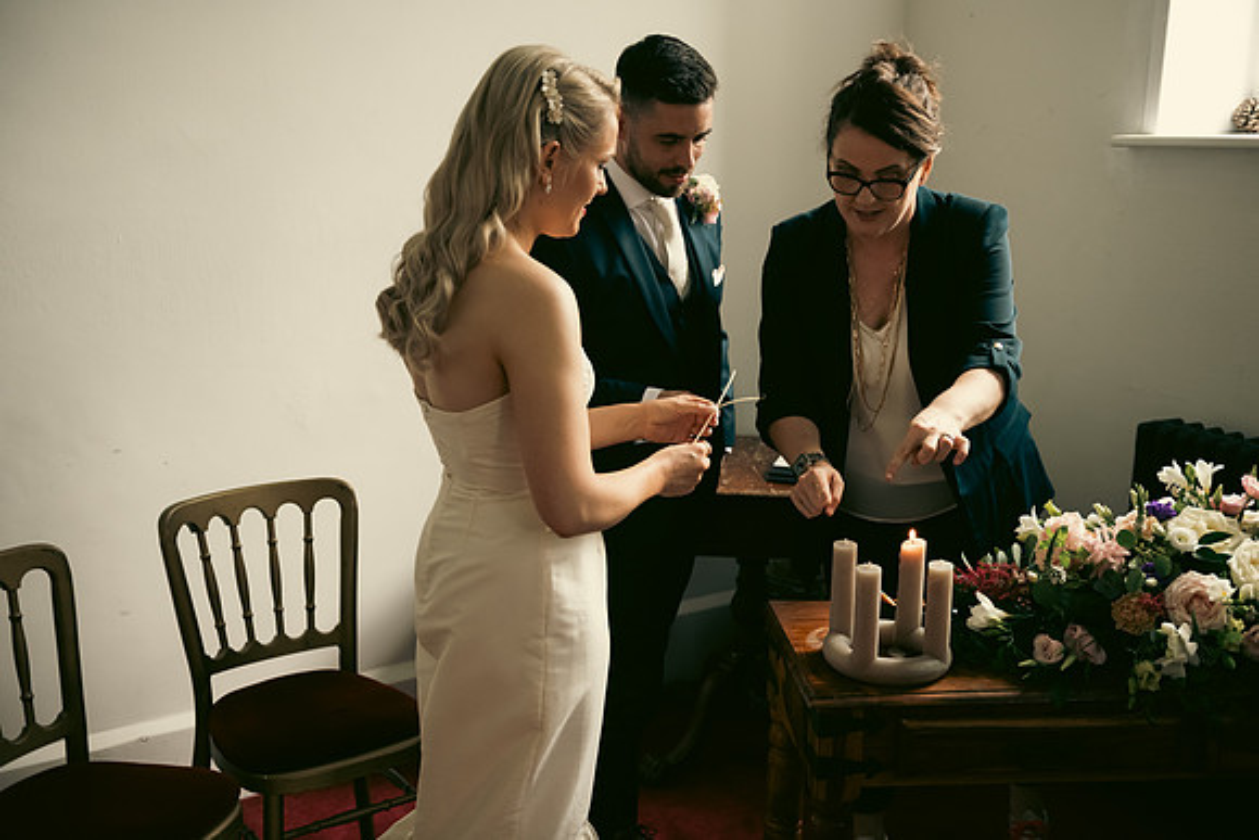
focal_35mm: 40
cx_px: 630
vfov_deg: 33.4
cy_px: 420
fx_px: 1399
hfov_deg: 48.4
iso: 800
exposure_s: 1/160
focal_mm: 40
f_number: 3.5
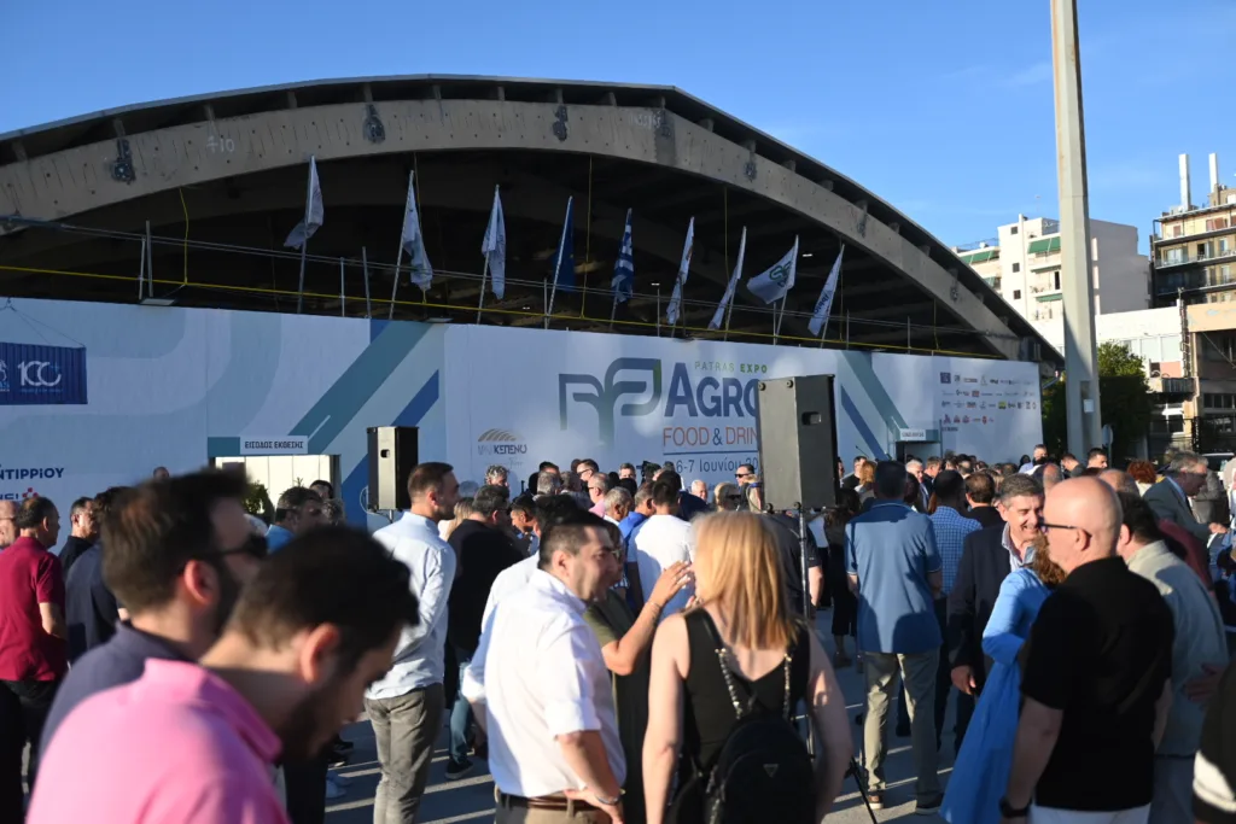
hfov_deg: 54.4
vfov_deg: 37.9
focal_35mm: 35
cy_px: 412
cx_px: 618
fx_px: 1202
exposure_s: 1/2000
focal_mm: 35
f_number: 2.8
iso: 160
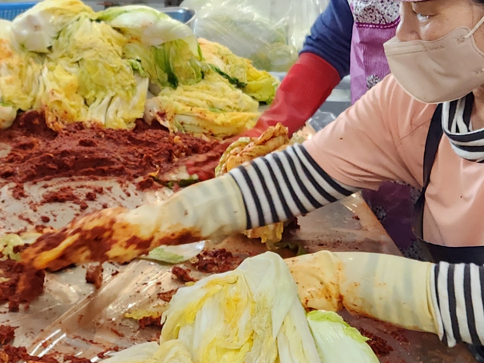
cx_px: 109
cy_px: 43
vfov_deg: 16.9
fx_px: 1202
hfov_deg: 22.5
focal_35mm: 86
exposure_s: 1/120
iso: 160
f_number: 1.8
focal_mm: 5.4
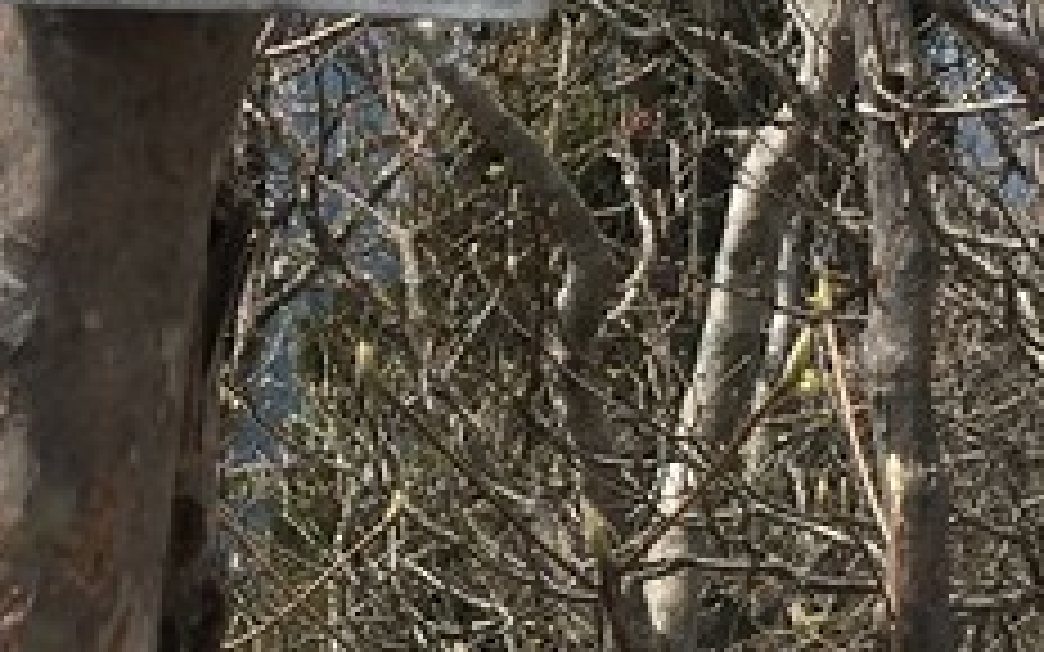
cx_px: -284
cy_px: 517
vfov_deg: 8.2
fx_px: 4524
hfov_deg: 12.8
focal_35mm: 159
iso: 25
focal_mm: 4.15
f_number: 2.2
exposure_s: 1/1709
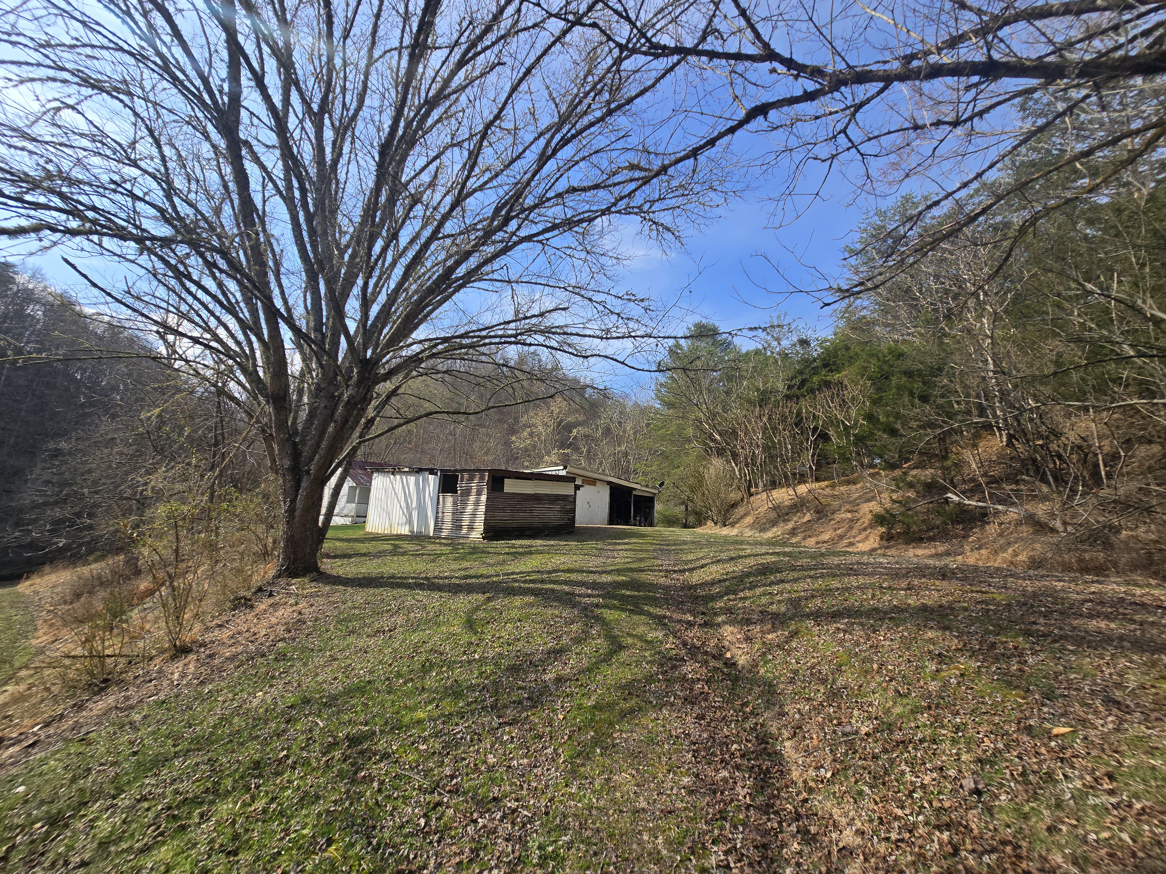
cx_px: 583
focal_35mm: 13
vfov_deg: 89.9
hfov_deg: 106.2
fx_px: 438
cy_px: 437
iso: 50
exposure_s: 1/1732
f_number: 2.2
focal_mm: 2.2
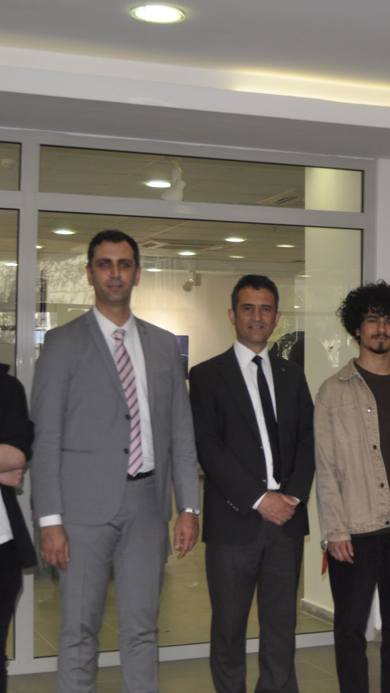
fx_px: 1231
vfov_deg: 31.4
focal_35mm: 67
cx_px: 507
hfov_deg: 17.0
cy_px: 341
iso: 200
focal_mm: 24
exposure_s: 1/60
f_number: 3.5
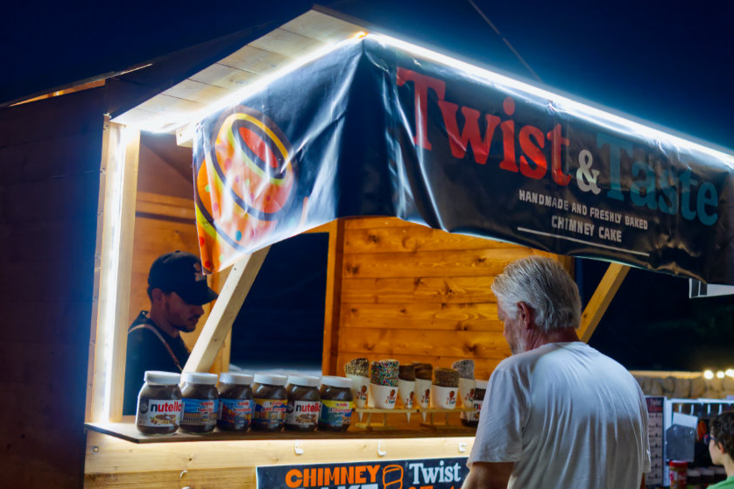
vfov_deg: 24.6
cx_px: 412
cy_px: 262
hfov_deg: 36.2
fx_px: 1122
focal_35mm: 55
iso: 1600
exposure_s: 1/160
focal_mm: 30
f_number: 2.5
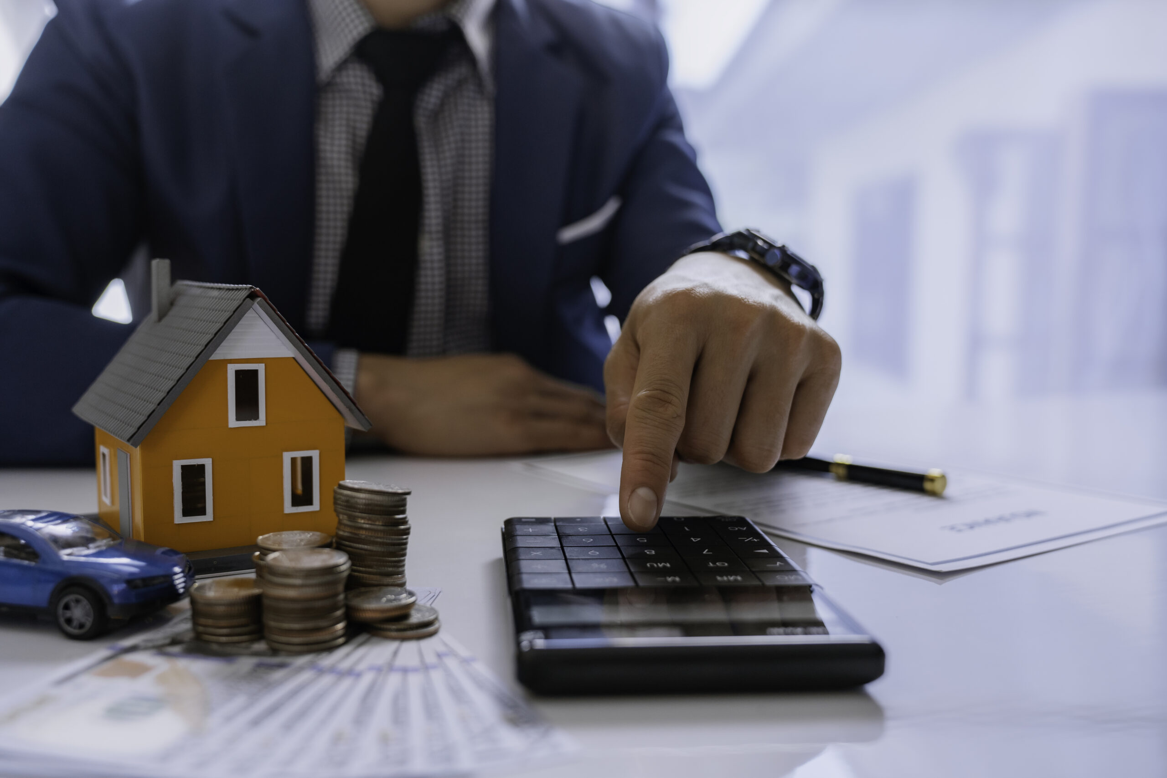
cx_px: 584
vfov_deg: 37.9
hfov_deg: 54.4
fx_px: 1135
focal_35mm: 35
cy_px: 389
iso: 320
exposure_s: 1/160
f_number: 3.5
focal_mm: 35
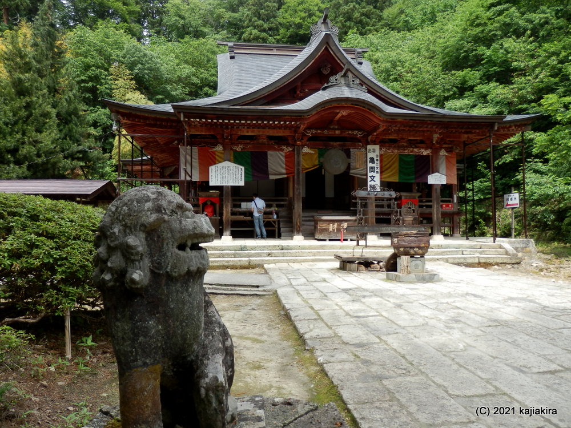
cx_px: 286
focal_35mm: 25
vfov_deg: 54.9
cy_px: 214
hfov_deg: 69.4
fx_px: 412
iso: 80
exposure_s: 1/320
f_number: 3
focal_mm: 4.5
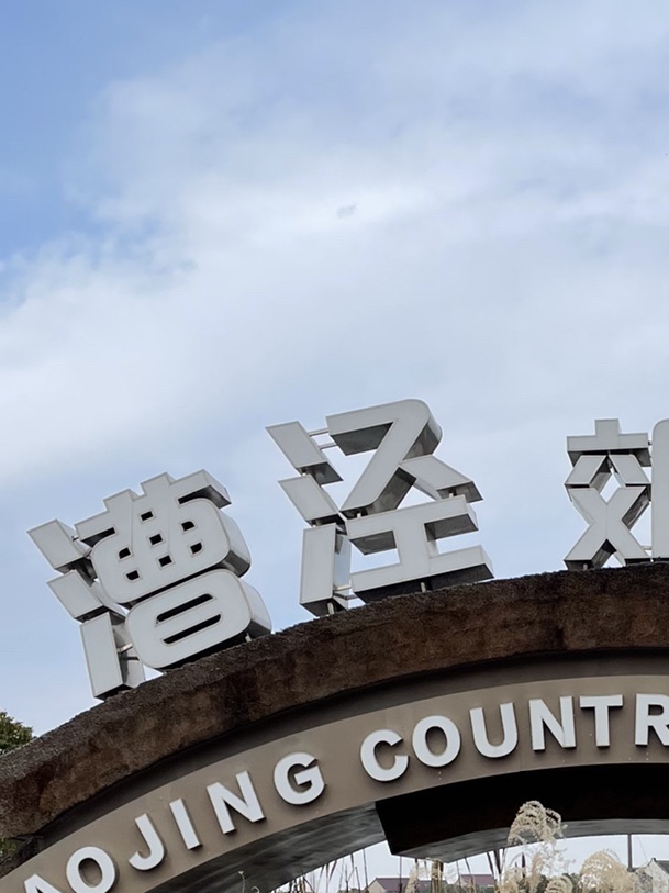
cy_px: 754
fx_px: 1650
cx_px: 640
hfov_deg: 22.2
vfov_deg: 29.4
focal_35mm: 64
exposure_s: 1/4000
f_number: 1.6
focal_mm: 4.2
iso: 32
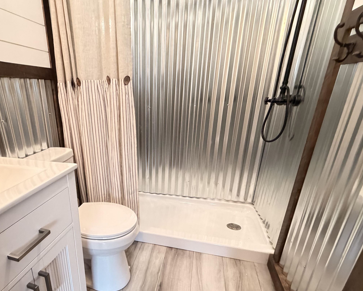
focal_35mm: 21
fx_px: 226
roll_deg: +1.8
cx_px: 118
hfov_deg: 74.9
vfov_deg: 64.1
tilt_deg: -22.7
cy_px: 191
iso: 1000
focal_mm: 2.22
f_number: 2.2
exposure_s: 1/40
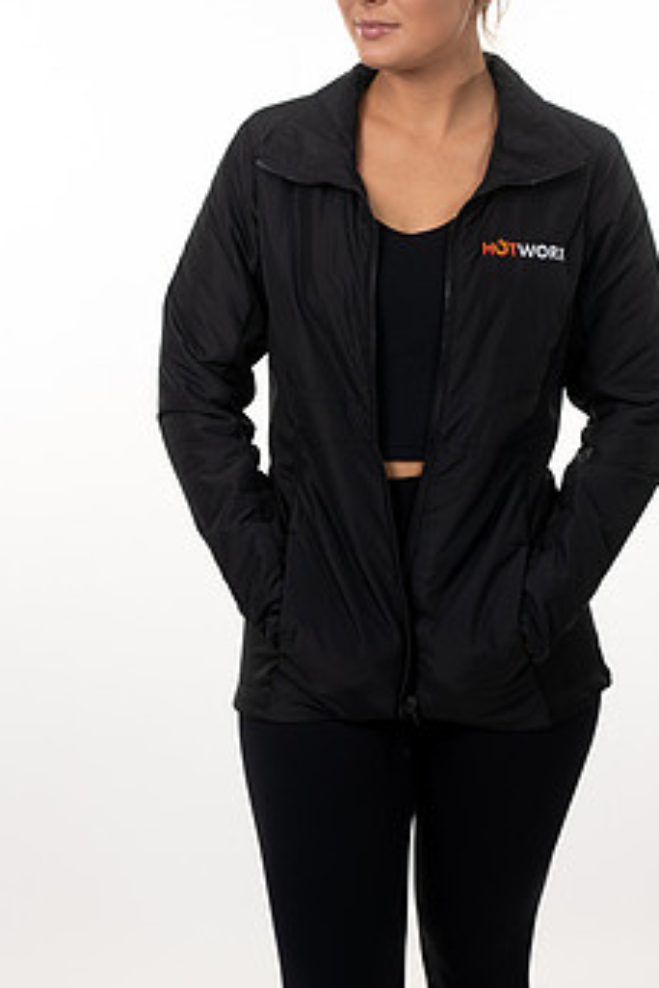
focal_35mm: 112
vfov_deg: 18.2
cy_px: 370
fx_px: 3075
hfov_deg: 12.2
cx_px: 408
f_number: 4
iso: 200
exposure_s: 1/160
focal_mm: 85
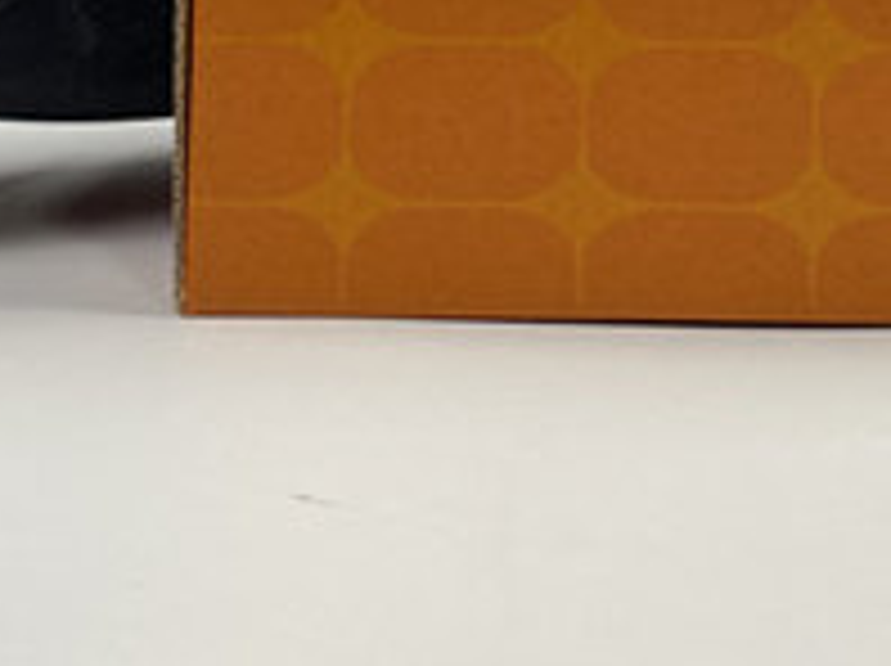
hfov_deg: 20.7
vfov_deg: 15.0
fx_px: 2365
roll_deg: -0.1
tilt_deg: +3.3
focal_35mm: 92
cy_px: -304
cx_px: 855
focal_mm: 4.25
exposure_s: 1/100
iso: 80
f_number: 1.8
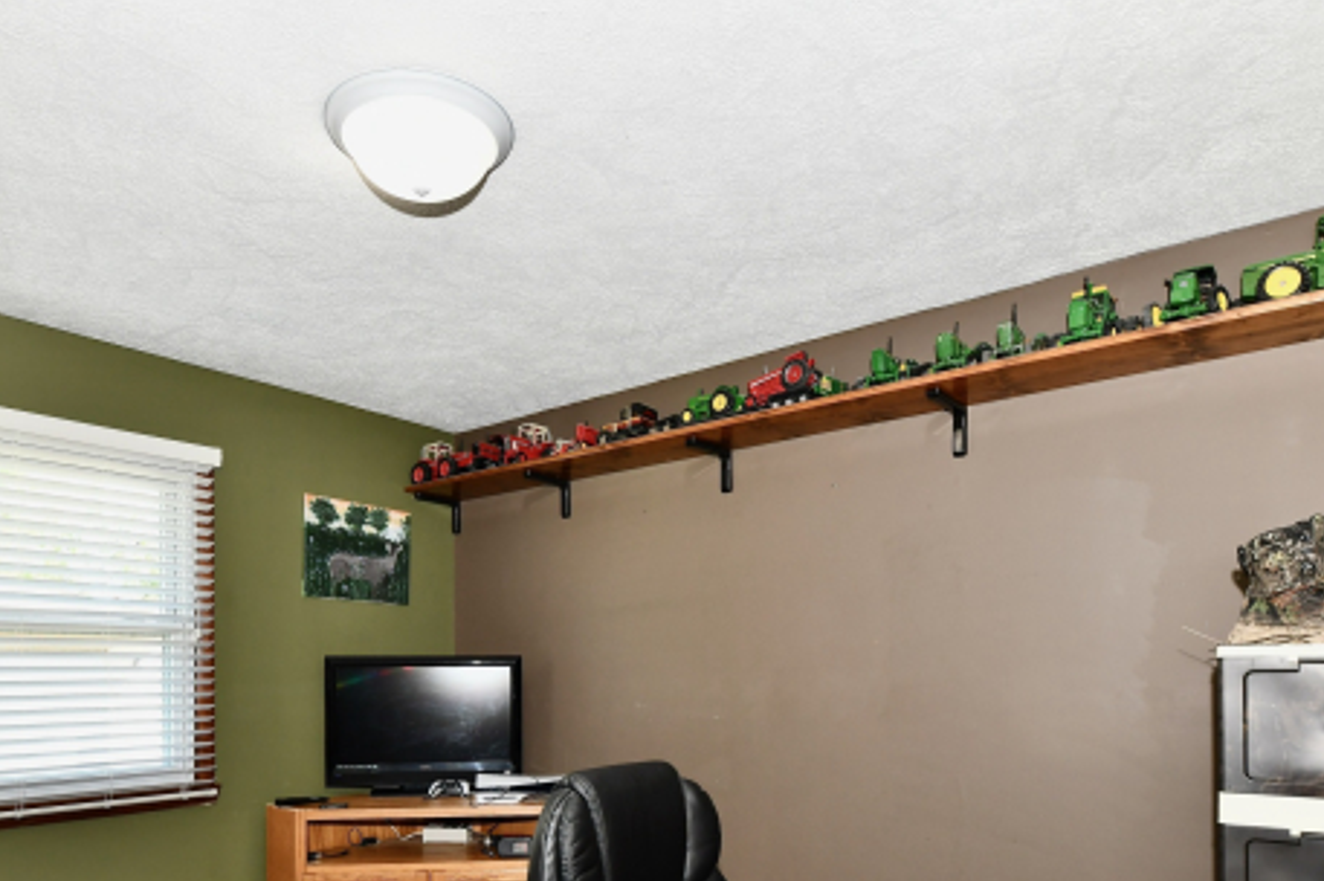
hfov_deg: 76.0
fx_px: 845
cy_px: 701
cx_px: 608
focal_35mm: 23
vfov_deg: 51.7
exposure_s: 1/60
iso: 640
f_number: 6.3
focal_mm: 14
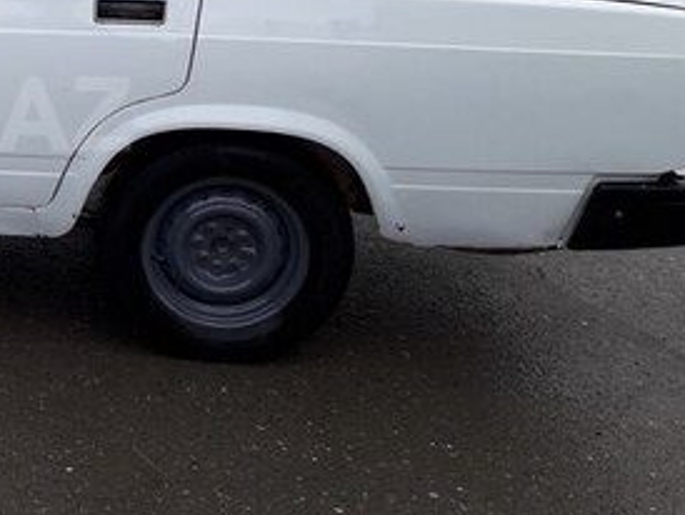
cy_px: 114
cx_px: -125
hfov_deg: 26.6
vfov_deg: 22.4
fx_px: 1287
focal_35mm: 65
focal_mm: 3.6
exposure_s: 1/118
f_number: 1.9
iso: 40
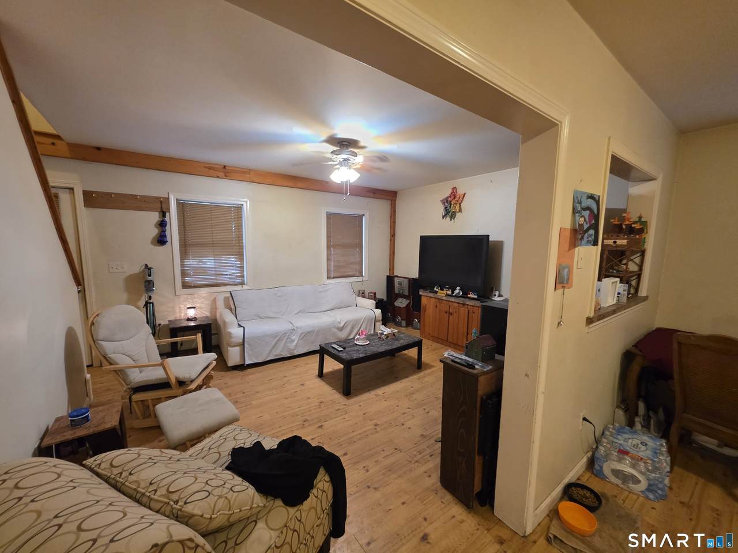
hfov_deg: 106.2
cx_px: 369
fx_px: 277
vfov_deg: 89.9
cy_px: 276
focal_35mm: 13
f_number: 1.9
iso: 400
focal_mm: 2.2
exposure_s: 1/60
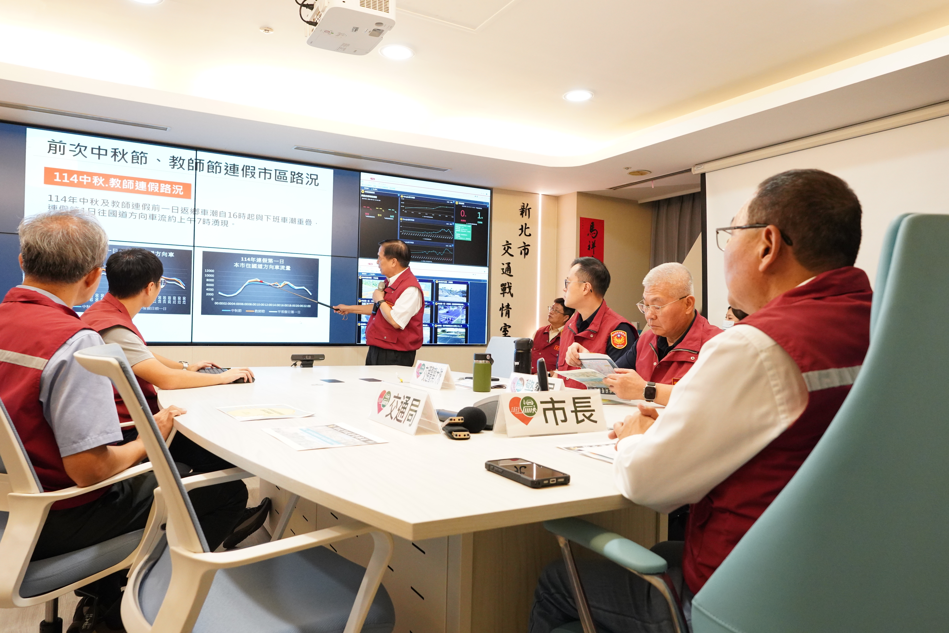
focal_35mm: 24
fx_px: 633
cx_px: 474
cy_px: 316
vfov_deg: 53.1
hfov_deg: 73.7
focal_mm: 16.5
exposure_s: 1/200
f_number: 4
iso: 2500
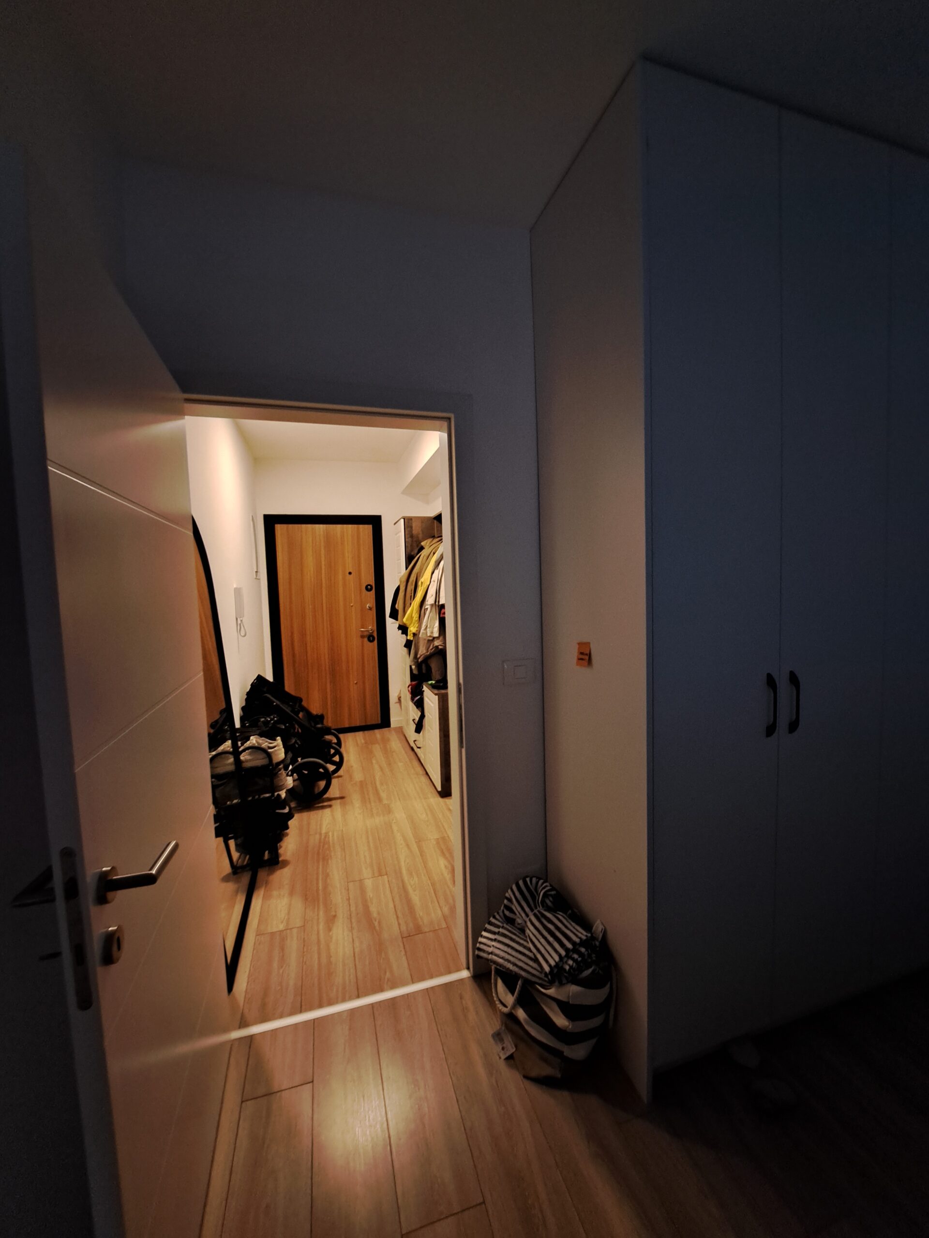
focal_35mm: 13
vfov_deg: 106.2
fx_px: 465
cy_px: 619
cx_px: 464
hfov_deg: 89.9
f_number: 2.2
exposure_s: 1/25
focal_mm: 1.74
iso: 200
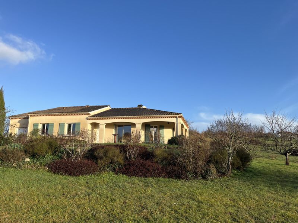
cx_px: 149
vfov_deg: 53.1
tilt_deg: +9.8
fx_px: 224
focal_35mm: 26
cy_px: 112
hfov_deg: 67.3
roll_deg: -0.6
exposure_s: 1/2062
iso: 50
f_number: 1.6
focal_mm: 5.1
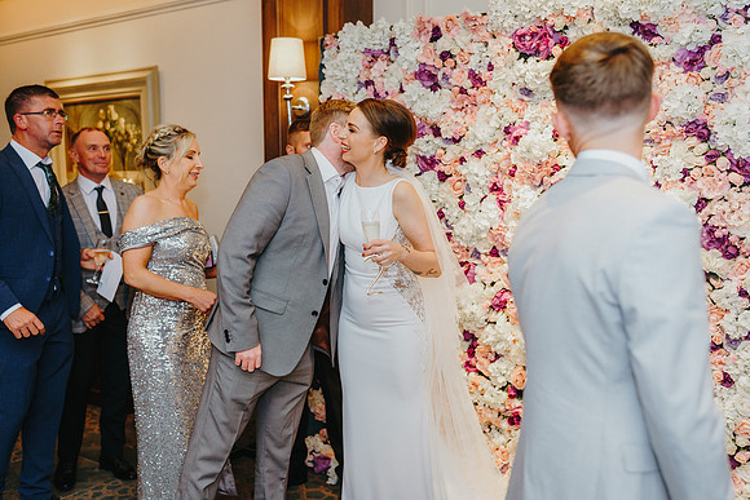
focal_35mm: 35
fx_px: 729
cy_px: 250
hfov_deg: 54.4
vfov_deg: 37.9
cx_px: 375
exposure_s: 1/200
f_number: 2.2
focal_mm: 35
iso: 1000
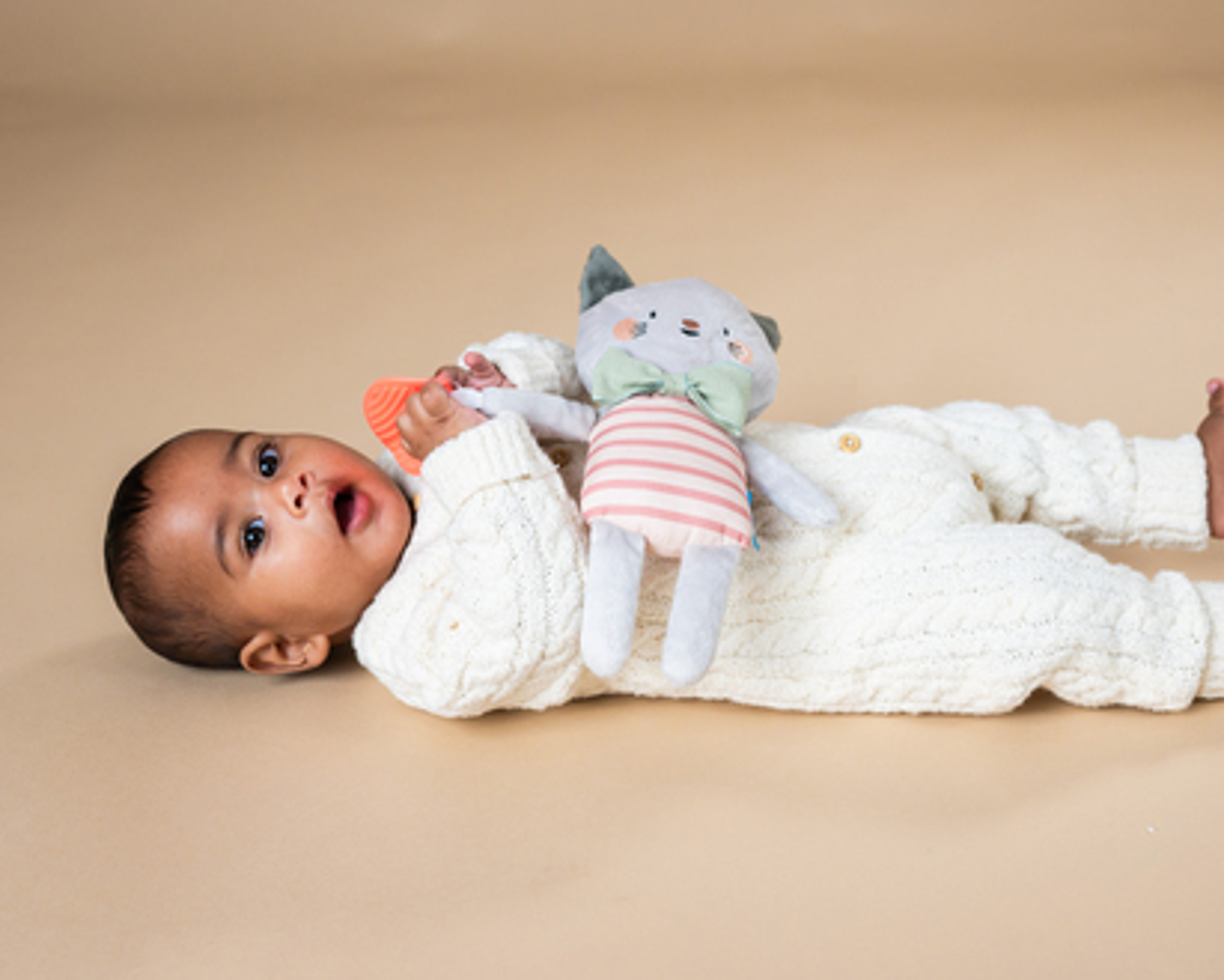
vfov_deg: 26.7
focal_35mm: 57
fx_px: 2065
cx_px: 673
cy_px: 490
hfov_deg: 33.0
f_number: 4.5
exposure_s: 1/400
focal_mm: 50
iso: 400
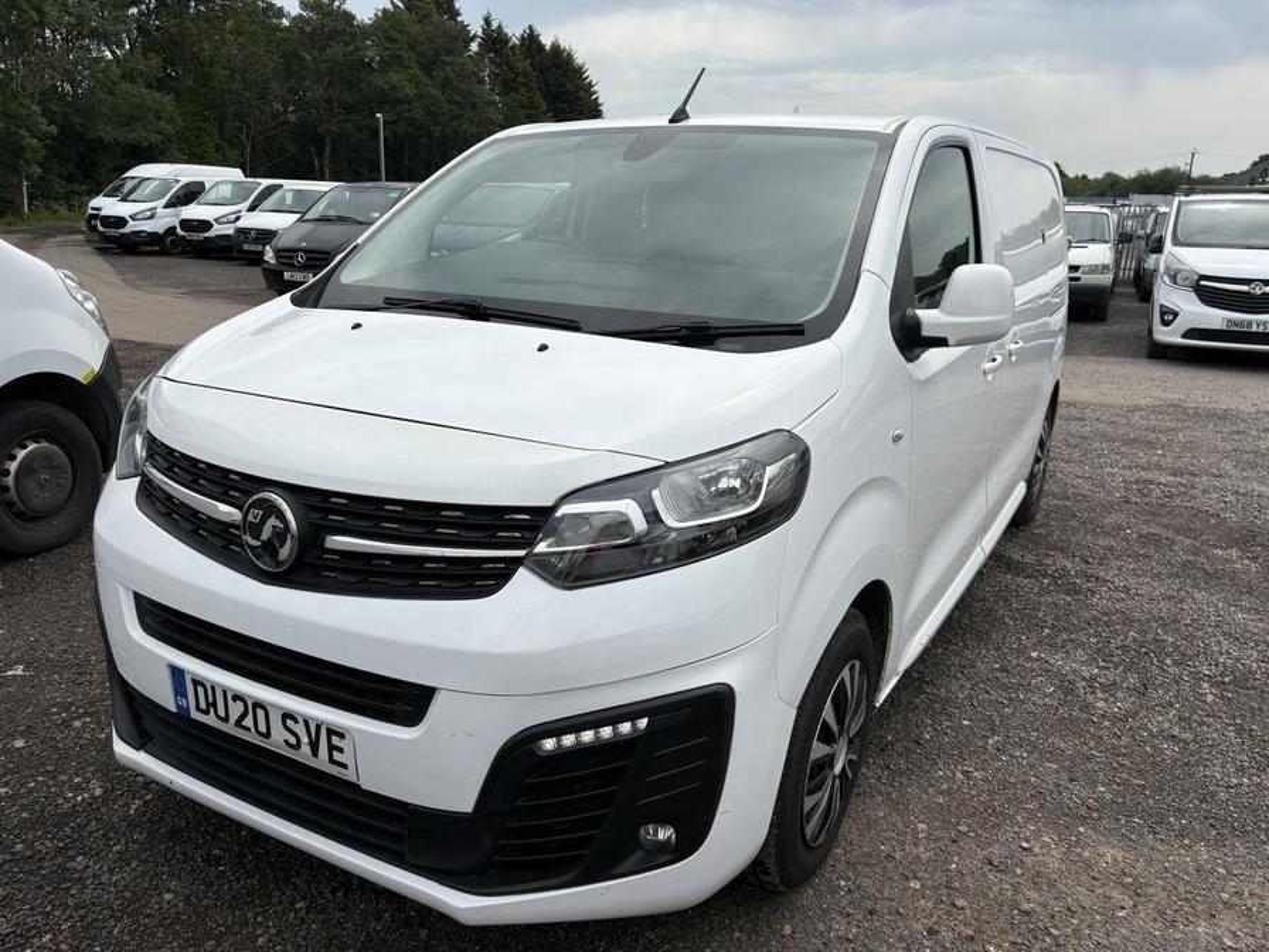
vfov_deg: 53.1
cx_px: 634
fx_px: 953
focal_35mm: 26
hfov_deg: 67.3
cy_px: 476
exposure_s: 1/4608
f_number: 1.6
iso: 50
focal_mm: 5.96
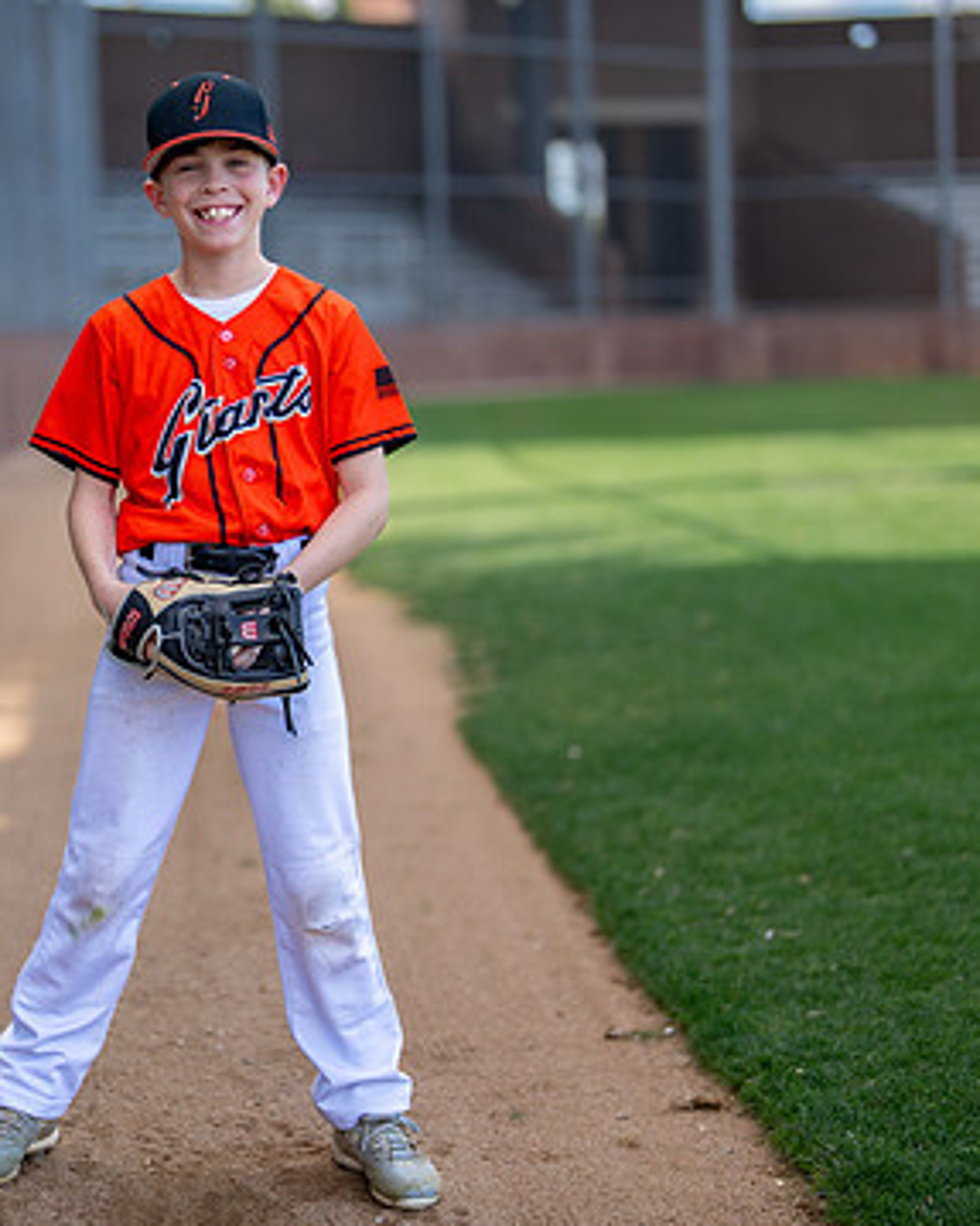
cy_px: 588
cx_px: 235
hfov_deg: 17.5
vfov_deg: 22.0
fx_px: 3156
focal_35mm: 87
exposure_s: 1/2500
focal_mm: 50
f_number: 1.2
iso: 125
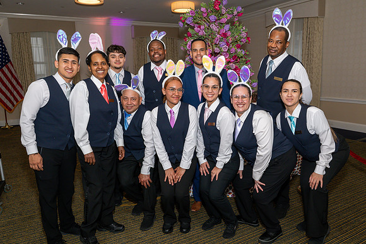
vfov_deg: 47.6
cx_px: 191
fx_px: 277
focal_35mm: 27
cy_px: 120
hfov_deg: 66.9
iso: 640
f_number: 8
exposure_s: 1/250
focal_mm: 24
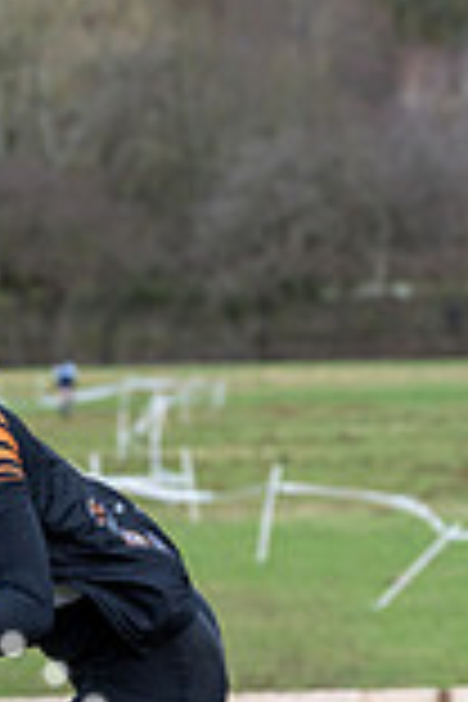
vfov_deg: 9.2
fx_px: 4329
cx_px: -108
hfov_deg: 6.2
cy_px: 616
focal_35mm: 222
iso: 1600
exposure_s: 1/1000
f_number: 3.5
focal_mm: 77
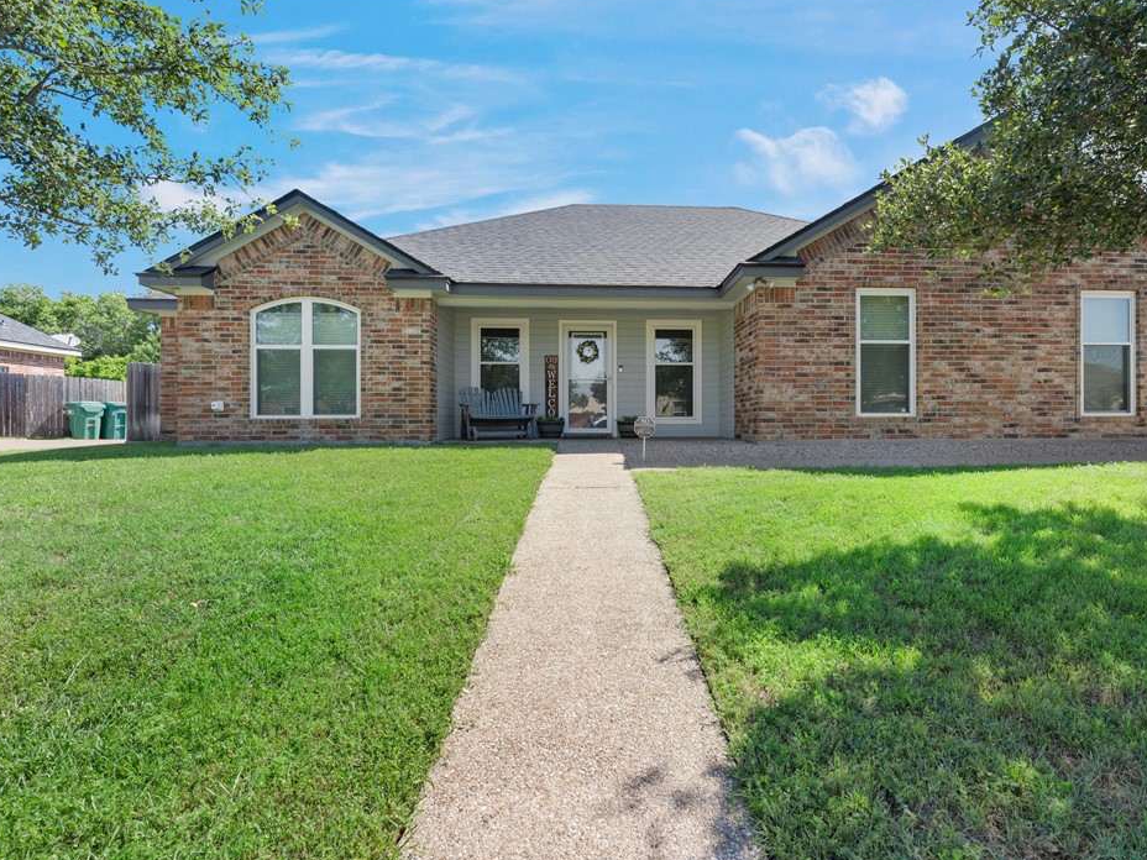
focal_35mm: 18
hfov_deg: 87.4
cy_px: 434
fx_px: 596
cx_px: 635
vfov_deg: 71.6
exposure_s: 1/15
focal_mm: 16
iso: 100
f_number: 10
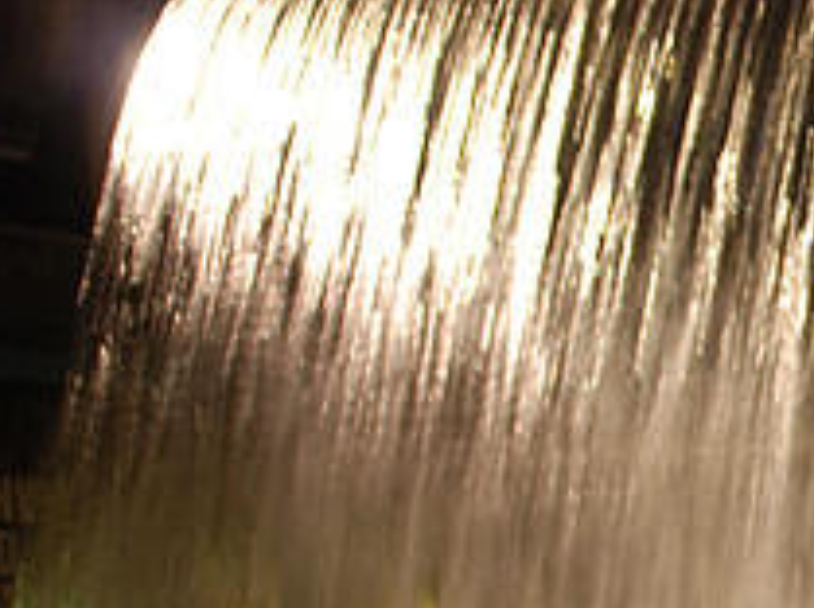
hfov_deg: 18.2
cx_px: 1075
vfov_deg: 14.2
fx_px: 2355
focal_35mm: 100
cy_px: 752
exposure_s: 1/13
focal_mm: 25
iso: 400
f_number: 4
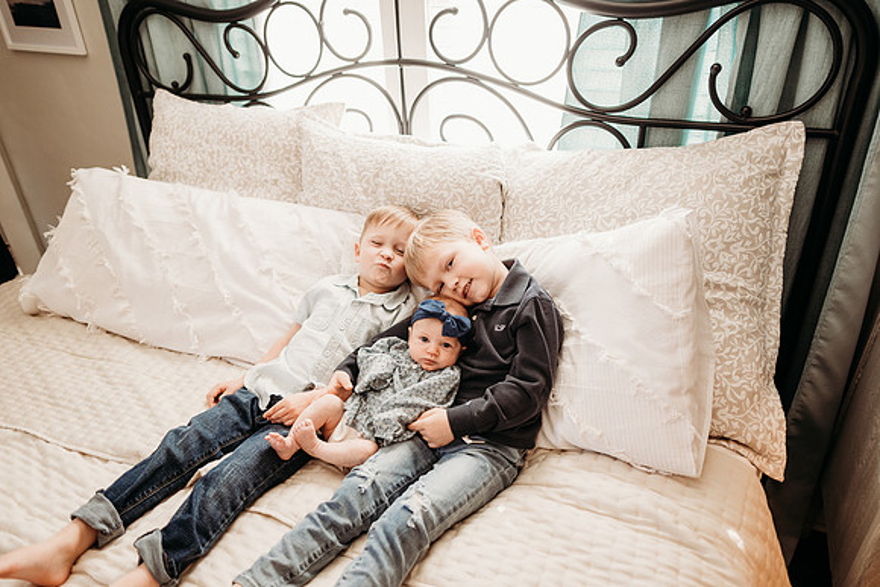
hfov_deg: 73.7
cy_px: 294
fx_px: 587
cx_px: 440
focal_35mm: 24
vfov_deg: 53.2
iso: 640
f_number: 2.2
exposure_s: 1/100
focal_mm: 24
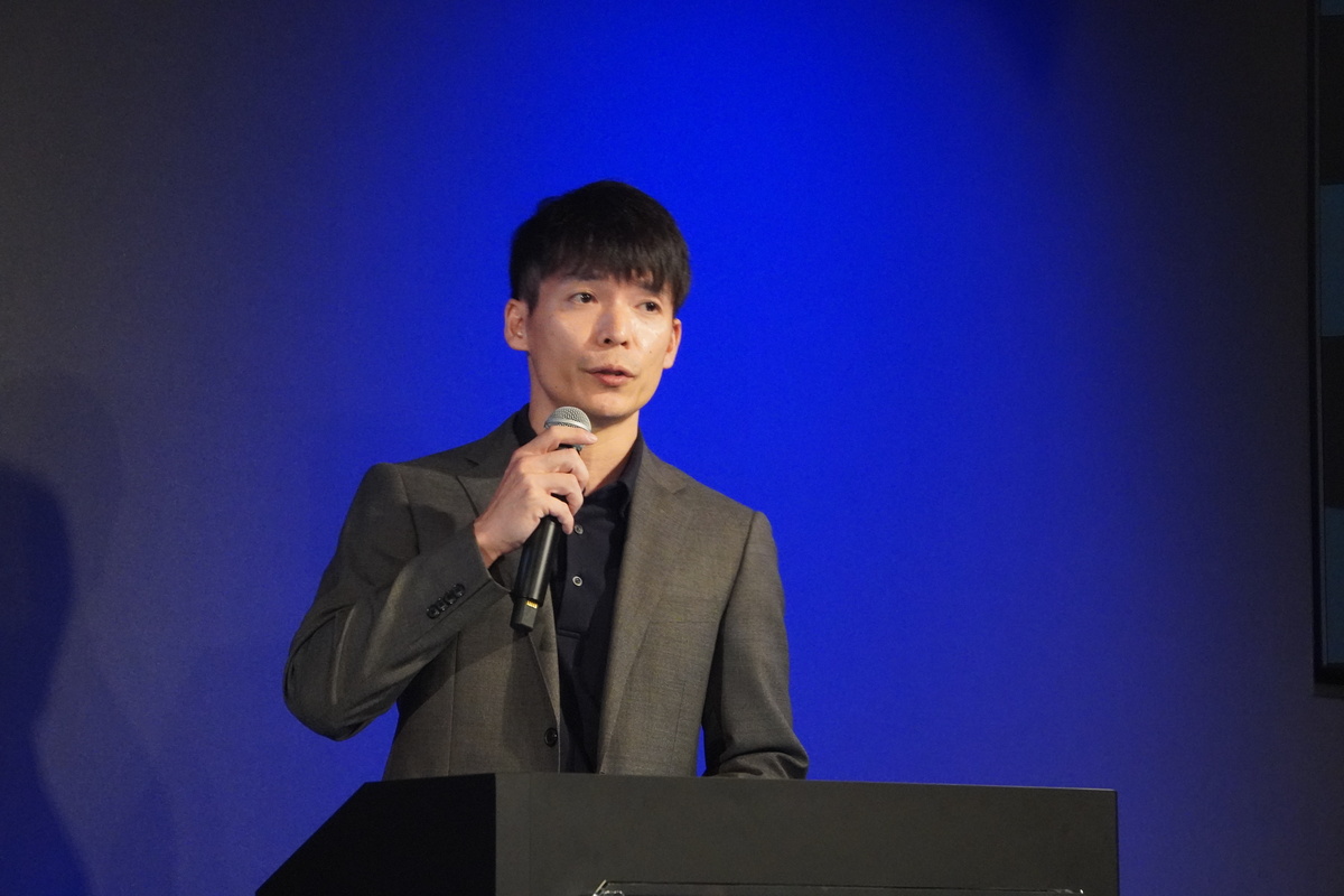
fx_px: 5516
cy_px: 448
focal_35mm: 148
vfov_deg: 9.3
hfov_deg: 13.9
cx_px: 672
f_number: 6.3
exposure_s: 1/125
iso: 6400
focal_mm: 98.5
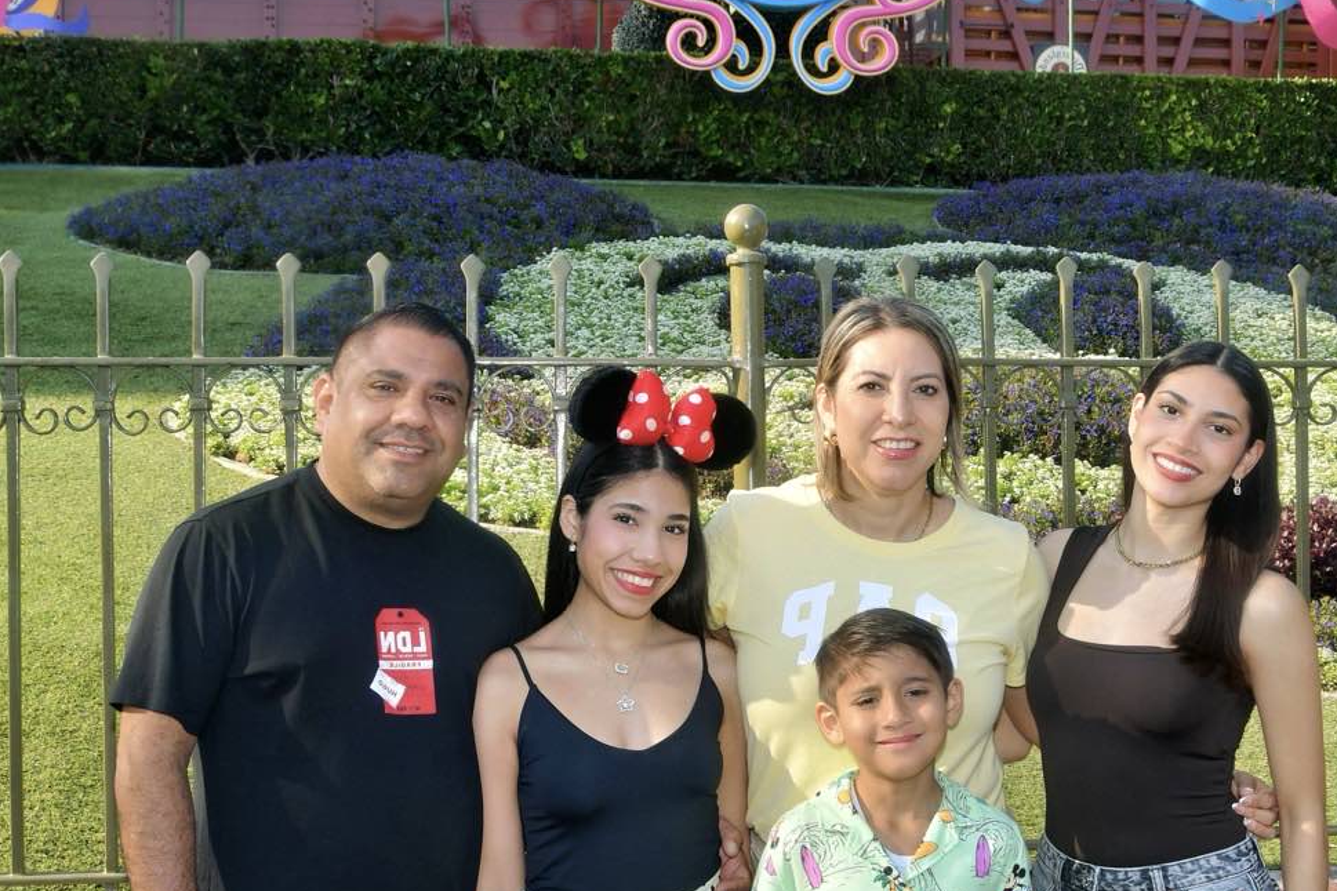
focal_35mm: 55
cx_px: 793
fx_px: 2042
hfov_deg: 36.1
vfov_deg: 24.6
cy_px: 446
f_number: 8
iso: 200
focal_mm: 25
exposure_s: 1/250
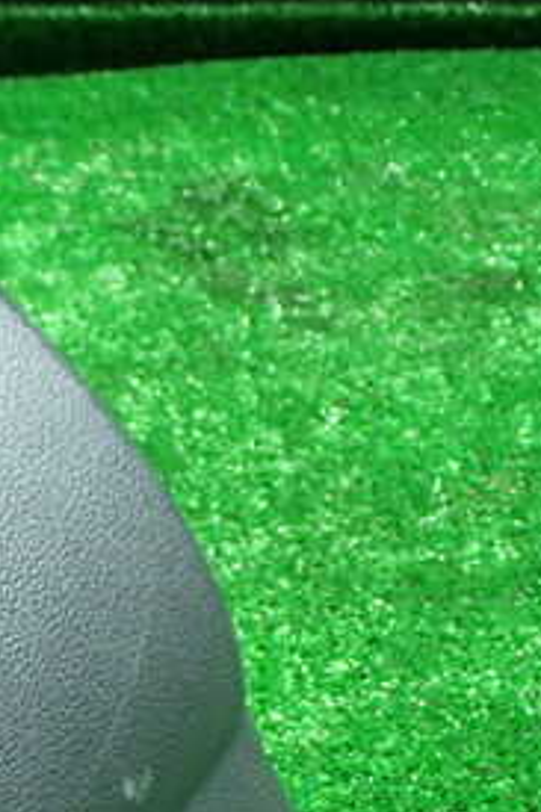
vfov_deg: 21.7
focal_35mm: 93
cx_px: -302
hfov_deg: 13.7
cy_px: 638
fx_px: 2099
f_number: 2.8
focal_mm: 7.31
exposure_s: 1/40
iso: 800
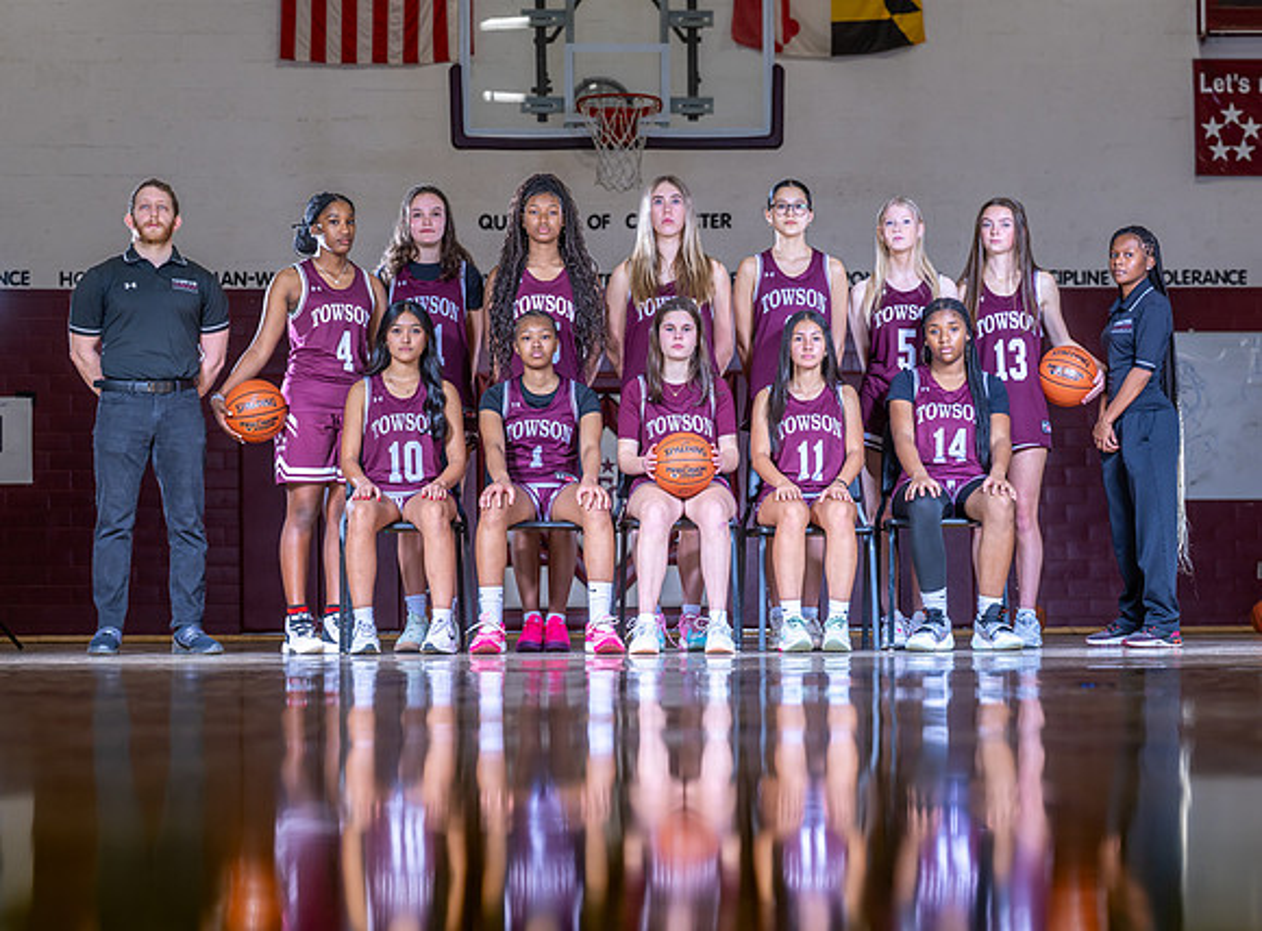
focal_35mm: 82
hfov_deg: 24.1
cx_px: 651
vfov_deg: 17.9
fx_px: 2961
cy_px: 503
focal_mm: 70
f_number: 4.5
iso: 160
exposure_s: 1/200
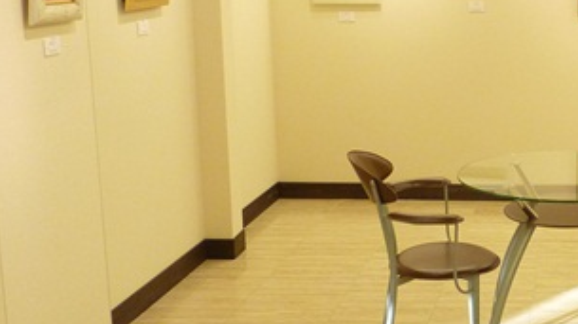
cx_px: 561
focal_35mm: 59
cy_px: 101
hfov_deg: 32.9
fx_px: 904
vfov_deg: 20.2
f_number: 3.3
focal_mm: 4.1
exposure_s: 1/30
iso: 250
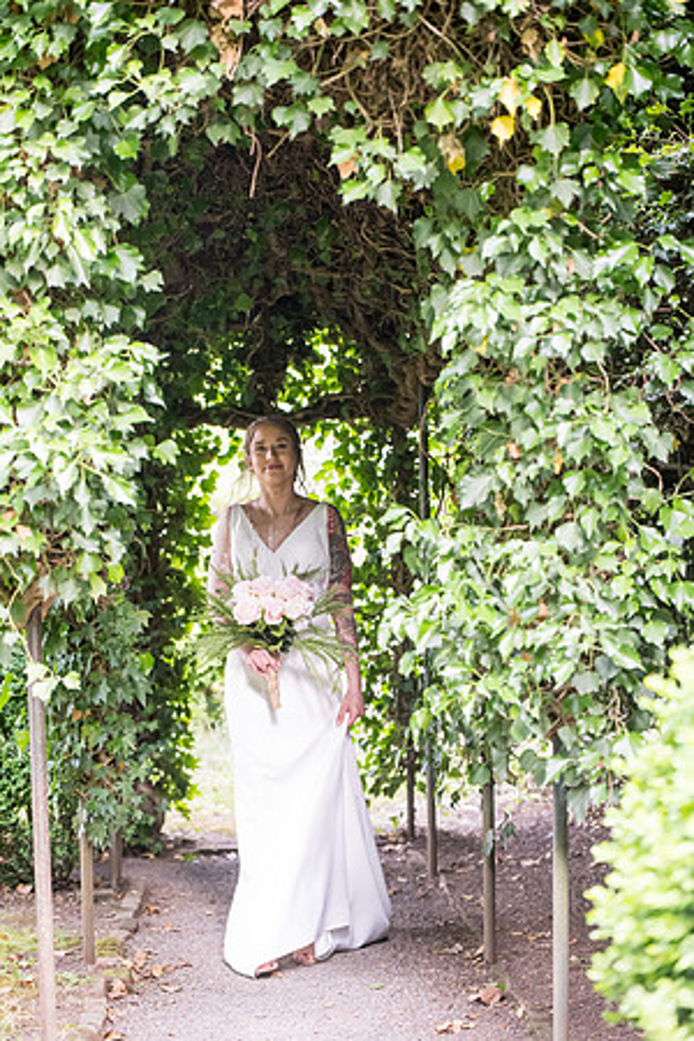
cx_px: 347
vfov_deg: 28.8
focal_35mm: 70
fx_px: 2024
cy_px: 520
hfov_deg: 19.5
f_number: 3.2
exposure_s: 1/400
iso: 3200
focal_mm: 70
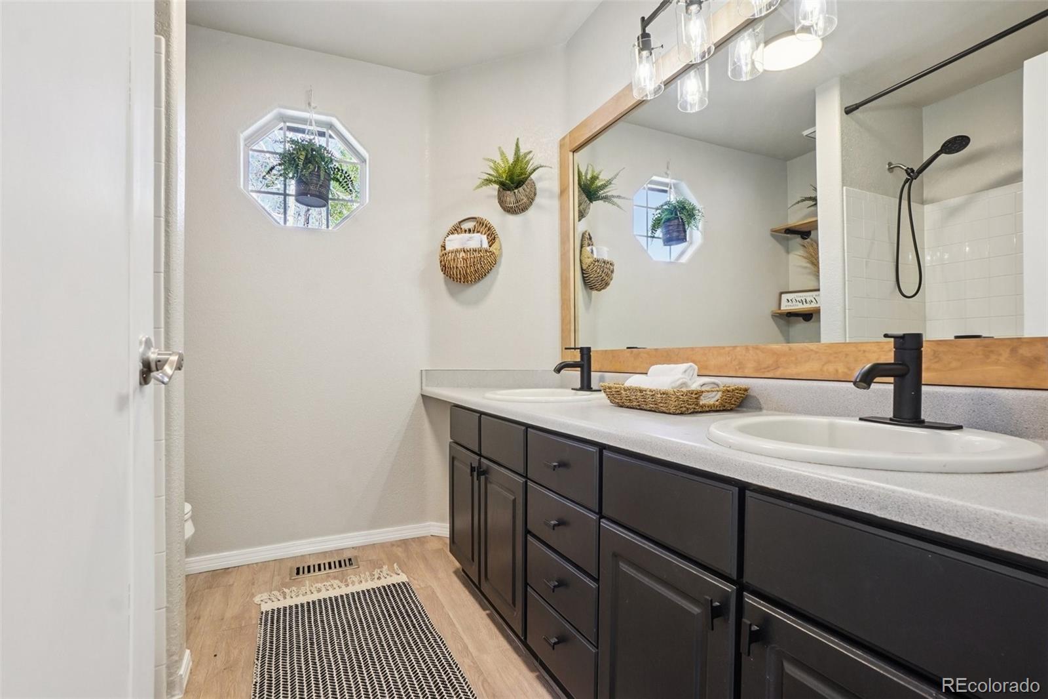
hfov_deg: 100.4
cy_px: 350
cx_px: 524
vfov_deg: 77.3
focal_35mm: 15
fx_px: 437
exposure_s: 1/20
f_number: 8
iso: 400
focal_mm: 10
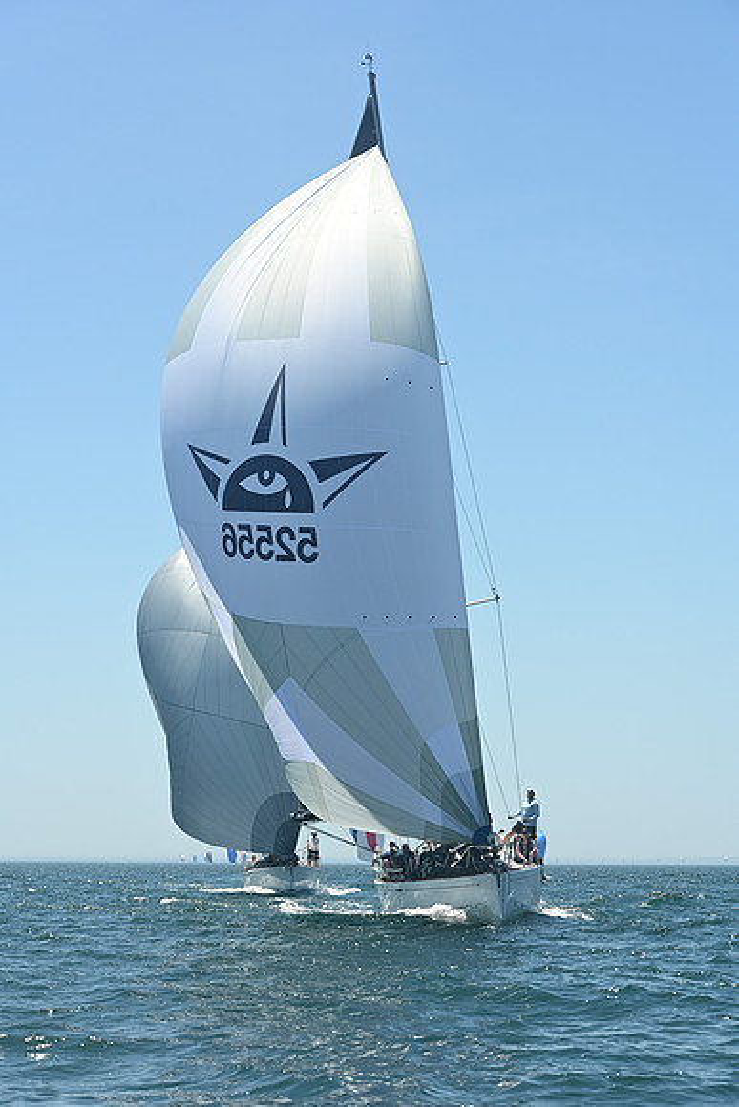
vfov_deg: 22.6
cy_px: 554
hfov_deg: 15.2
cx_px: 370
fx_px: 2769
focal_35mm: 90
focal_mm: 90
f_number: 7.1
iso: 320
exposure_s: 1/1000
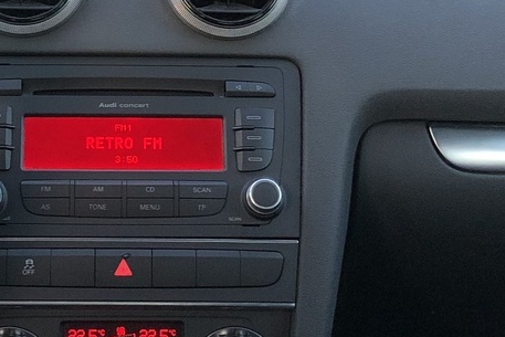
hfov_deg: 19.8
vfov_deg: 13.3
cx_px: 108
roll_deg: -1.6
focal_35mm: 102
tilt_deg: -6.3
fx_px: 1431
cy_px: 18
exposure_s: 1/32
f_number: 1.8
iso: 40
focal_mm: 3.99
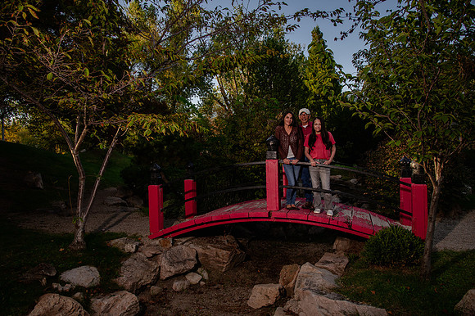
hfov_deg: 67.4
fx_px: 356
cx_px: 238
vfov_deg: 47.9
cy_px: 158
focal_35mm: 27
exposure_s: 1/250
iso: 800
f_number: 9
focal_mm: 27
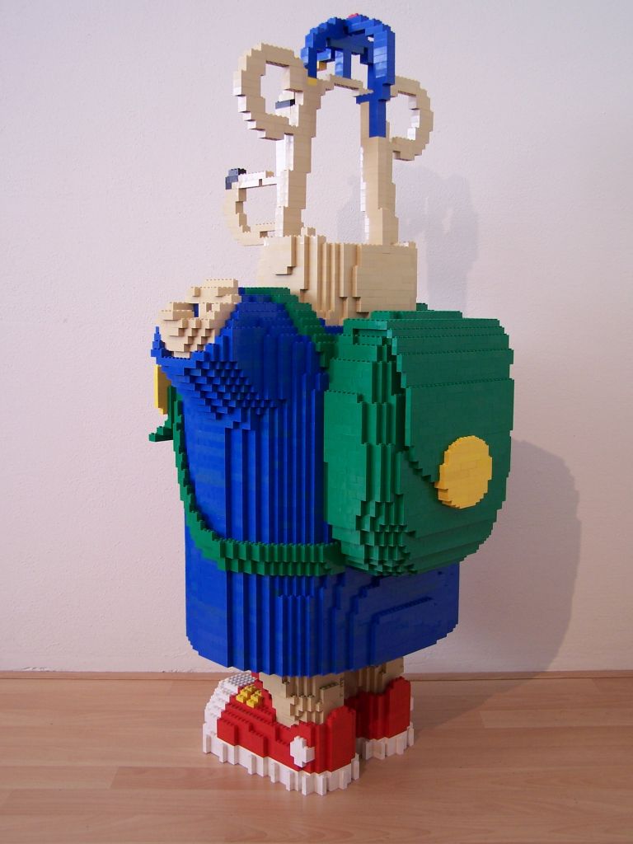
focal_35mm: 38
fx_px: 927
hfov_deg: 37.7
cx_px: 316
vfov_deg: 49.0
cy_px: 422
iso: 80
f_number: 2.8
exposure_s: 1/8
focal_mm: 6.3
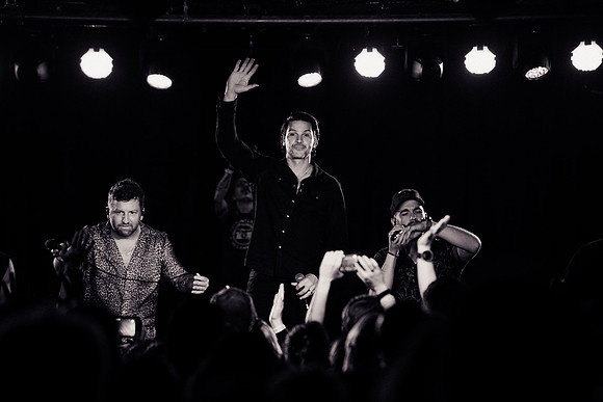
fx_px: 3069
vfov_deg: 7.5
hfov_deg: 11.2
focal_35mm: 183
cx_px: 302
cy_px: 201
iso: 640
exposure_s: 1/250
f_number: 3.5
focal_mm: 180
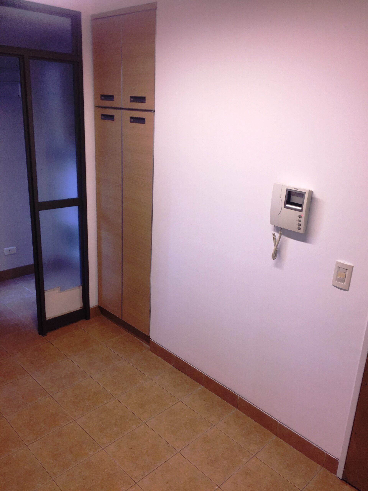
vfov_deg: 61.7
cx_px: 184
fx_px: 411
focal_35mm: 29
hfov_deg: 48.2
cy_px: 246
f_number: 2.2
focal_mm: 4.15
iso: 32
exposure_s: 1/33
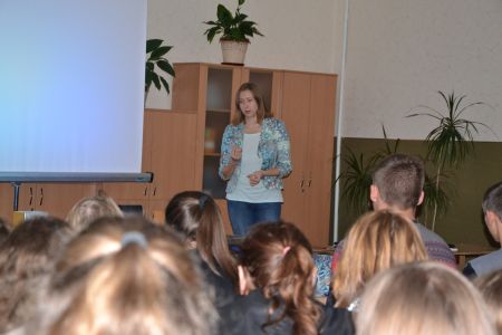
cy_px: 168
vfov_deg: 17.5
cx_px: 251
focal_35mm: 78
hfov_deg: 26.0
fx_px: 1088
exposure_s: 1/200
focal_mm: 52
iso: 1600
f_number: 5.6
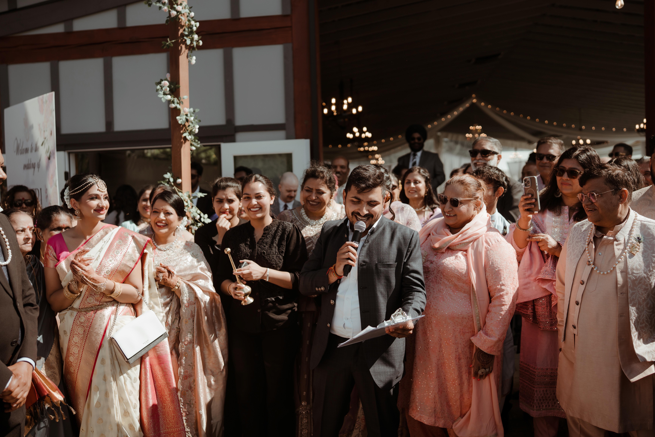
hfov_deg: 54.4
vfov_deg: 37.9
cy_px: 218
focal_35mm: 35
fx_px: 637
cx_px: 328
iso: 200
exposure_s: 1/3200
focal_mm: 35
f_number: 2
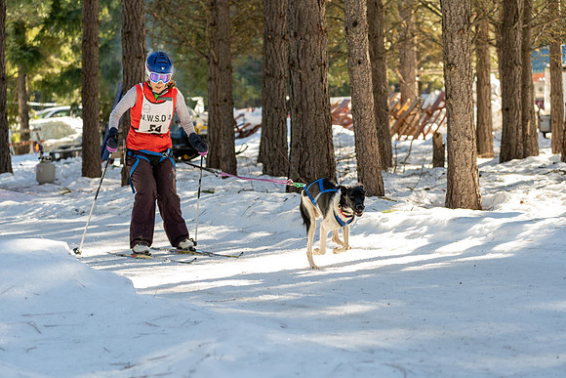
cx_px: 283
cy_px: 189
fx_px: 1714
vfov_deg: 12.6
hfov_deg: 18.8
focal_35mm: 109
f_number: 5.6
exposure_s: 1/500
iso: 1000
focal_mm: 109
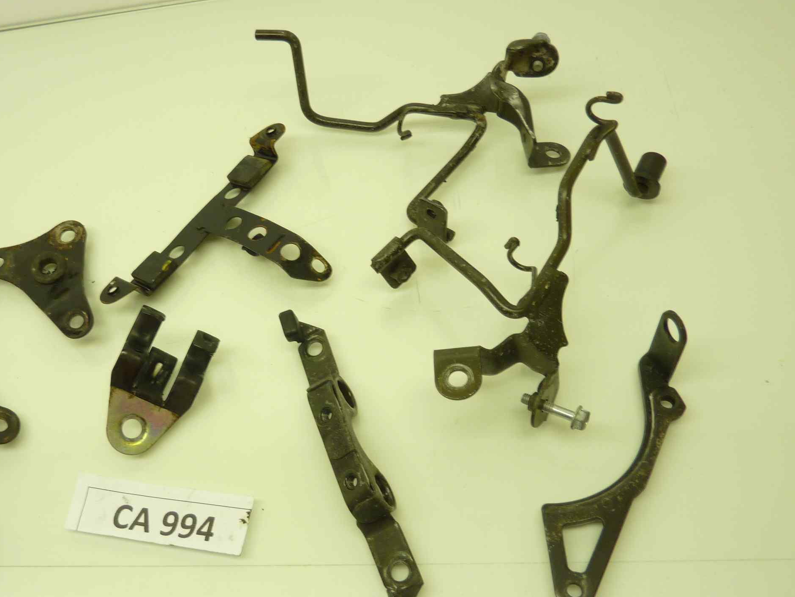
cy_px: 328
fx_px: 781
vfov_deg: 41.8
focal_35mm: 34
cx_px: 271
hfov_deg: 53.0
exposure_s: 1/25
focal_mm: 4.1
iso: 80
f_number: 3.3
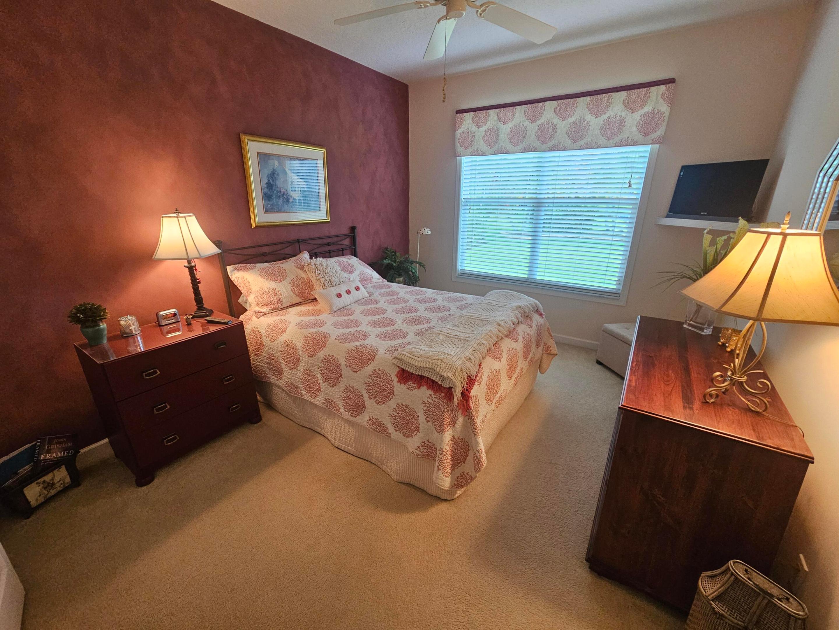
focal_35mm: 13
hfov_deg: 106.2
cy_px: 315
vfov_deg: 89.9
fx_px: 315
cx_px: 420
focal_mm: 2.2
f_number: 2.2
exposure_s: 1/60
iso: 320
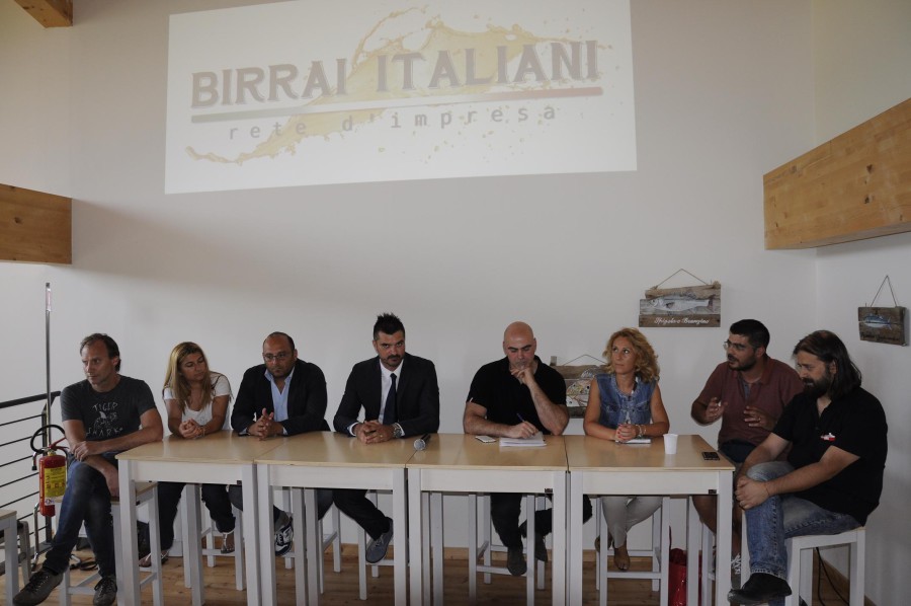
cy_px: 303
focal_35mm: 27
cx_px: 456
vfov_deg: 47.8
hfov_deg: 67.4
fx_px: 682
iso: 640
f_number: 5
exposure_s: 1/125
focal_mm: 18
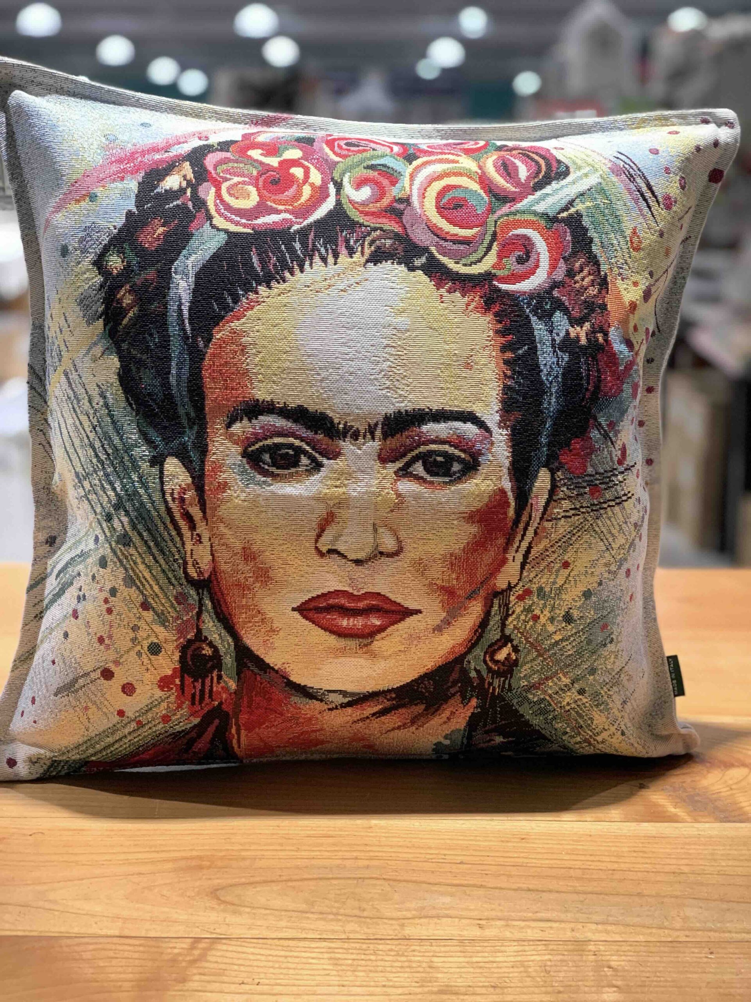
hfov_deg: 28.0
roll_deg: -0.1
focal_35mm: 52
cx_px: 376
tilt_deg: -13.3
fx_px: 1504
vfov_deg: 36.8
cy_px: 501
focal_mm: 6
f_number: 2.4
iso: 250
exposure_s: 1/50
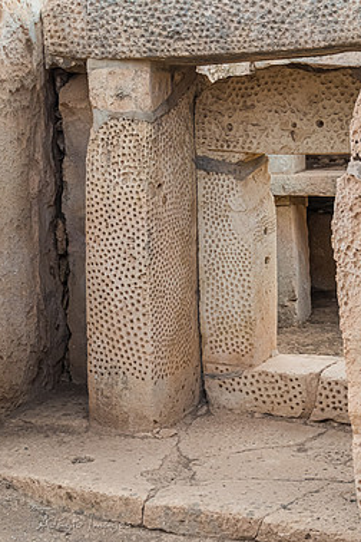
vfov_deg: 27.0
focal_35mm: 75
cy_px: 265
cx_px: 196
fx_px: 1128
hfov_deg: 18.2
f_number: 5
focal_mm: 42
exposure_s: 1/80
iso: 1000
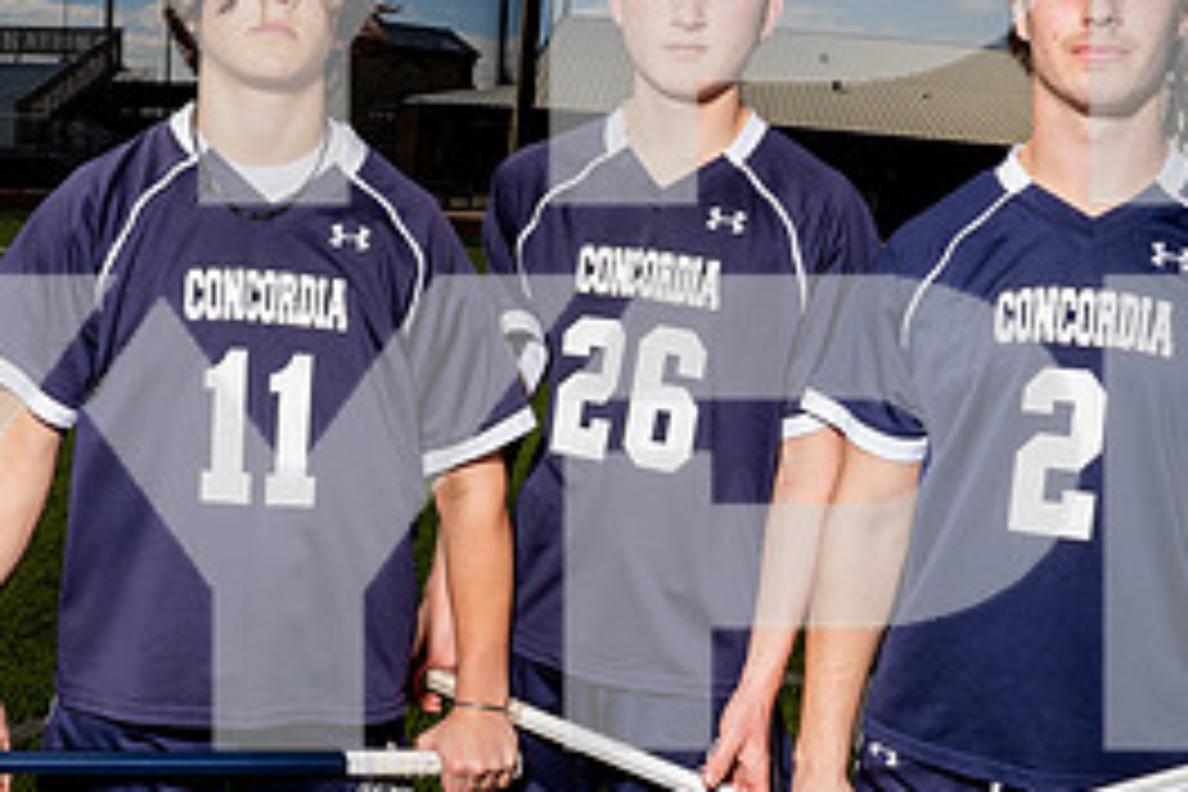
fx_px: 1452
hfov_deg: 44.3
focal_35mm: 44
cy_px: 515
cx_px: 477
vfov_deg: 30.3
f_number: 14
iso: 100
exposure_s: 1/250
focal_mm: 20
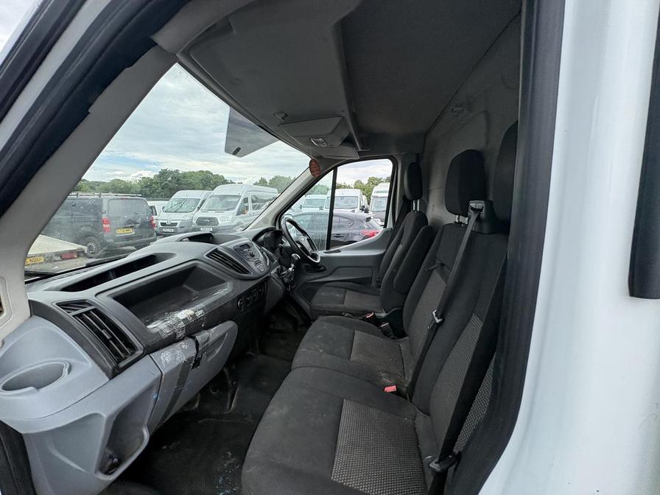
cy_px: 248
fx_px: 267
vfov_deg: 85.7
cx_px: 330
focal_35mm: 14
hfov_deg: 102.1
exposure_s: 1/544
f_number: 2.2
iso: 50
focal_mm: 2.22
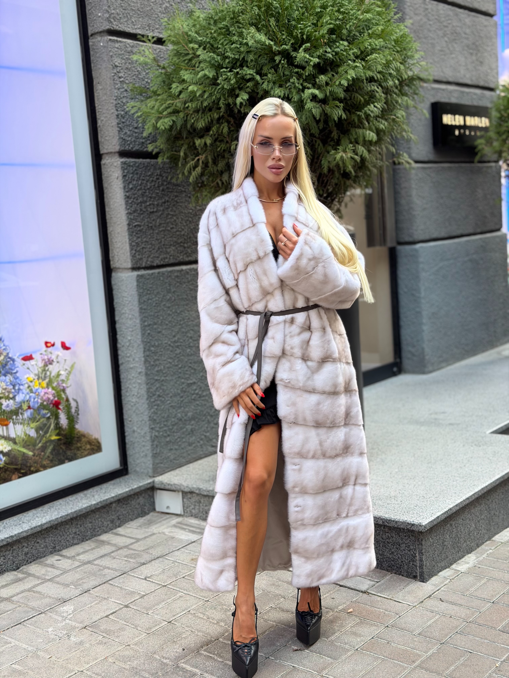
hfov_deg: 30.3
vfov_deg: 39.7
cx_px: 254
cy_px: 339
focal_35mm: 48
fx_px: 941
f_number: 1.78
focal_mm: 6.76
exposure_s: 1/155
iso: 50
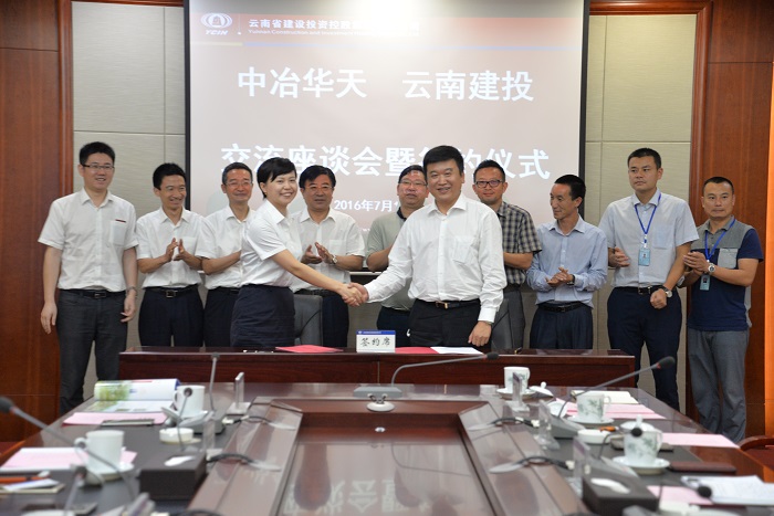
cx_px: 387
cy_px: 258
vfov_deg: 20.0
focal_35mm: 68
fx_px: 1462
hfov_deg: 29.6
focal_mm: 68
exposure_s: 1/80
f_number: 4.5
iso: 2200
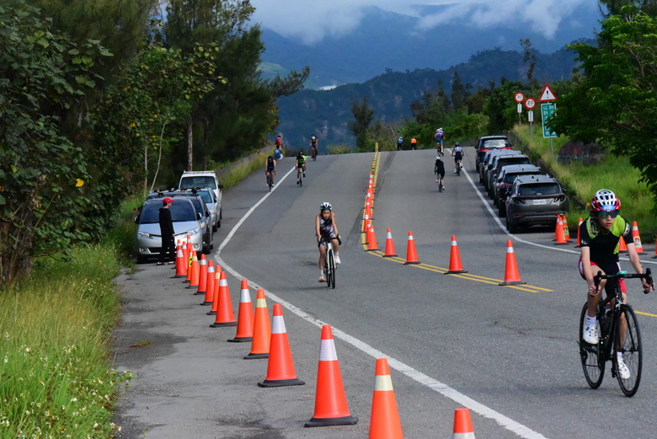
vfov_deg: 9.5
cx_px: 328
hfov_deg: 14.1
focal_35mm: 145
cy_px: 220
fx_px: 2648
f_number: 18
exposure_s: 1/4000
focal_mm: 145
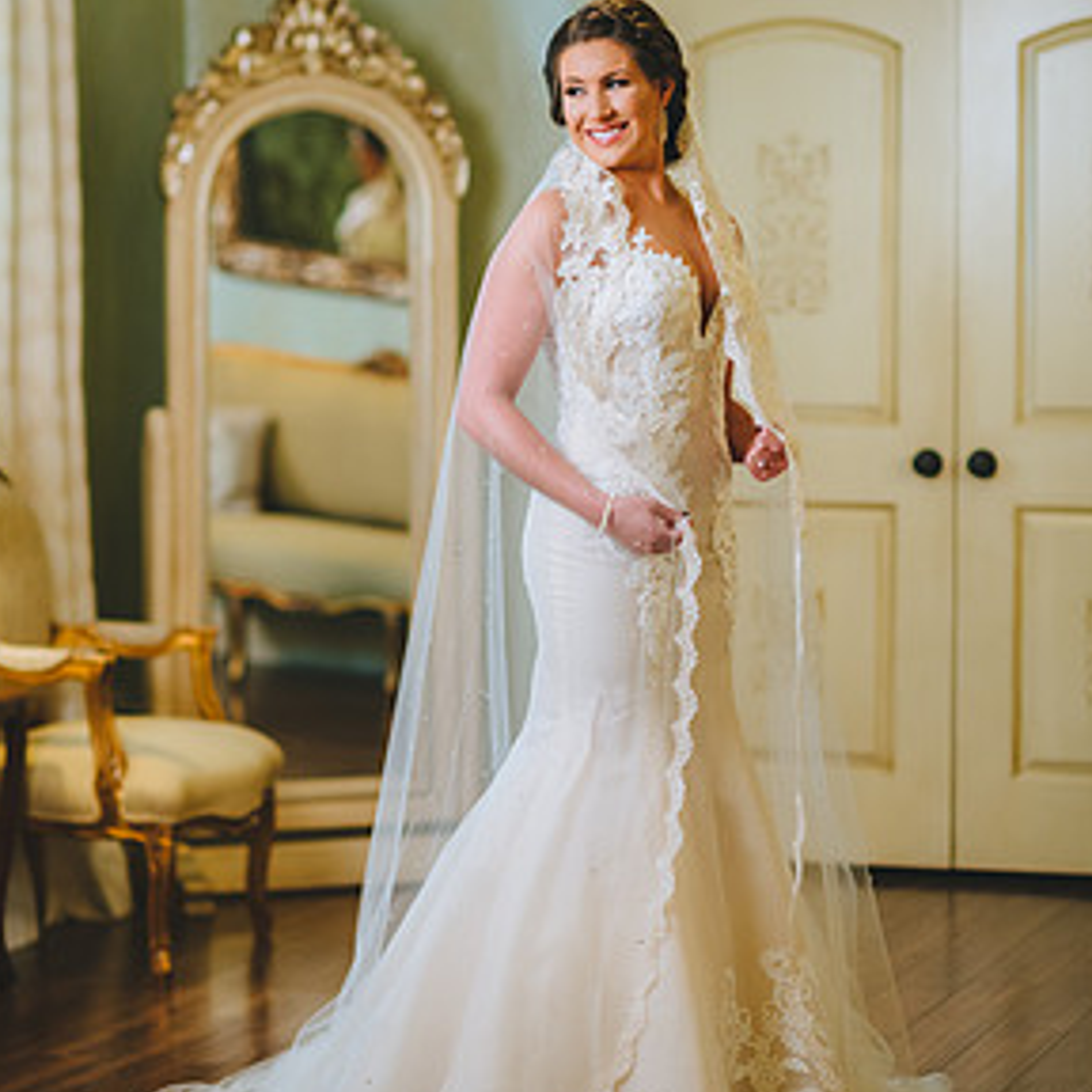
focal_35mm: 113
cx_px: 546
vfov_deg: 15.4
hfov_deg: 15.4
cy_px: 512
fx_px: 4033
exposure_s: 1/125
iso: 400
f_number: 2
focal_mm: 85
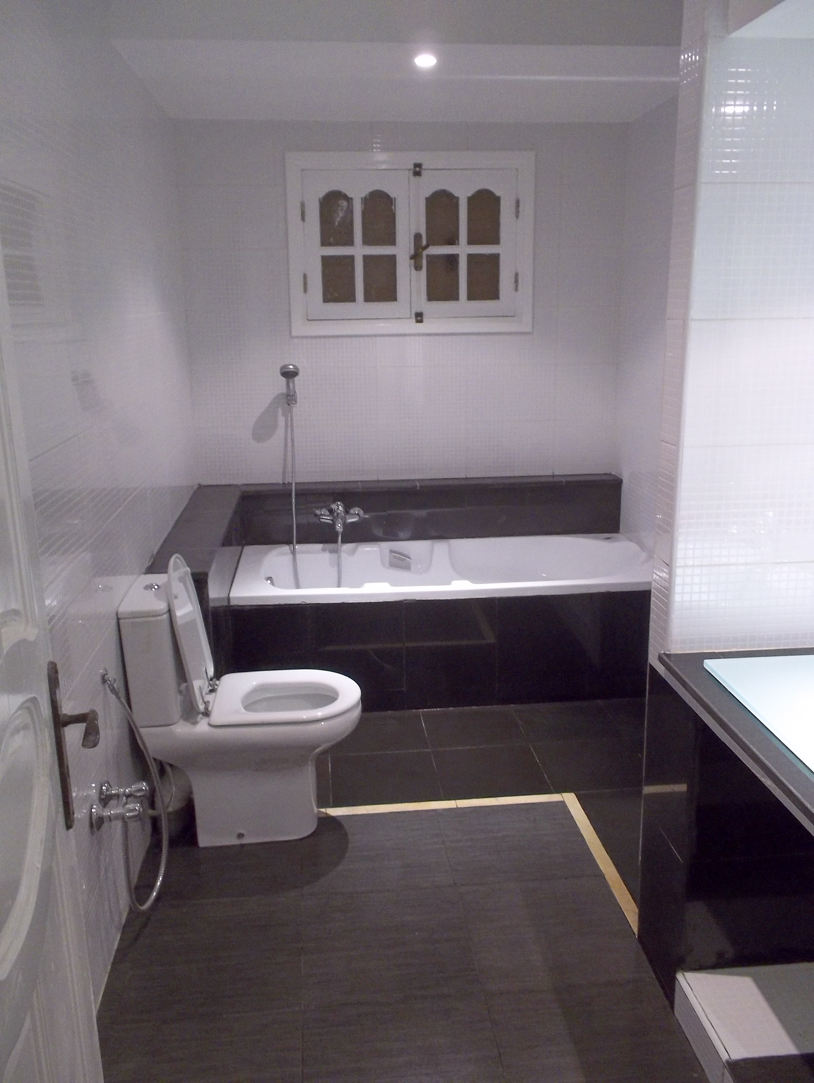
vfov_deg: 61.6
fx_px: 908
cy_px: 542
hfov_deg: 48.3
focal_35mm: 29
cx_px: 407
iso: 227
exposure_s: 1/8
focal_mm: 4.1
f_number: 3.3
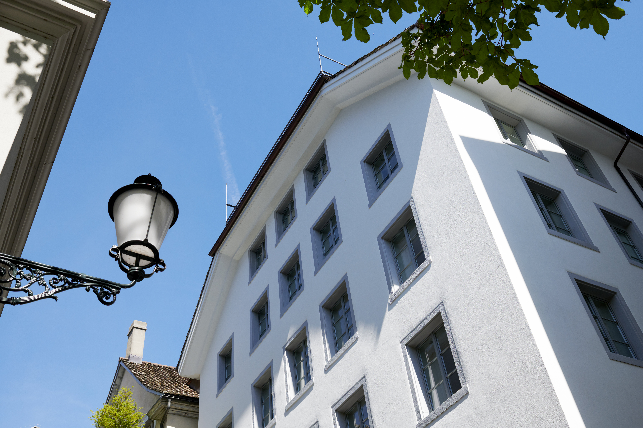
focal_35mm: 35
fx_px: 625
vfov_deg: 37.9
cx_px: 322
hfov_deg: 54.4
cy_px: 214
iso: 200
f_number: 10
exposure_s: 1/500
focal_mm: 35
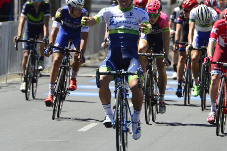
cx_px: 111
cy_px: 53
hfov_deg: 3.0
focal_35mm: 690
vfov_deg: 2.0
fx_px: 4348
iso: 800
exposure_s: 1/1000
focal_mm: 400
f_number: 9
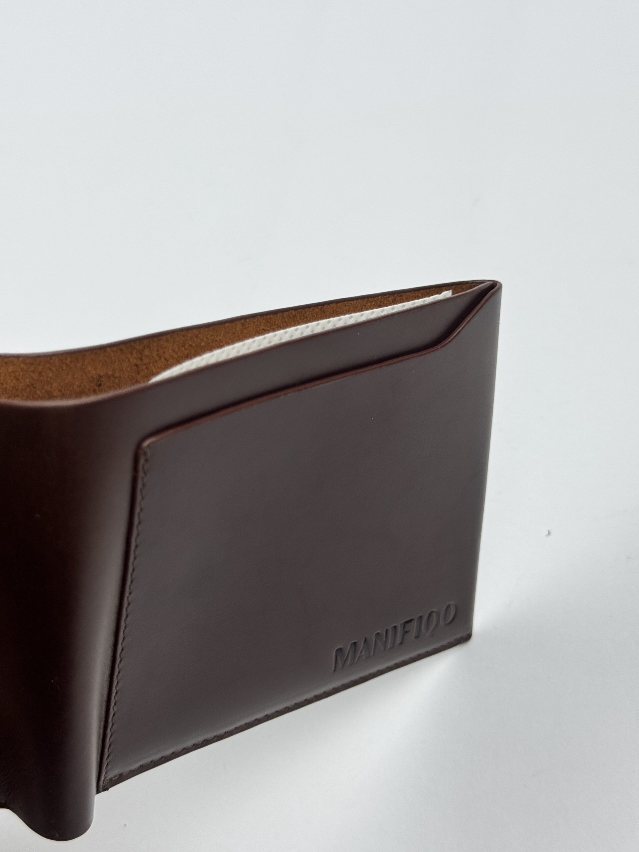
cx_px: 320
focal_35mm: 48
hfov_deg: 30.3
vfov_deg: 39.7
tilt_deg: -51.8
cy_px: 426
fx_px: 1181
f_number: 1.78
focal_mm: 6.76
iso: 64
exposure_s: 1/331
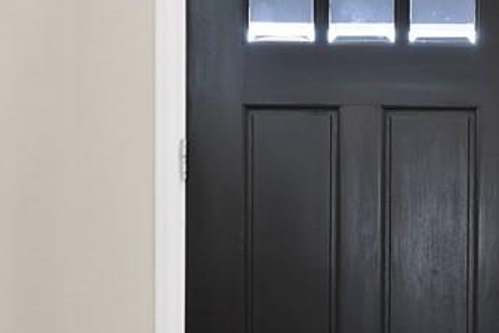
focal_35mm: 89
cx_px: 372
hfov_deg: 22.7
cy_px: 286
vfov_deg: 15.2
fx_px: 1234
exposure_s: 1/5
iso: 640
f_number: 9
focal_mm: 15
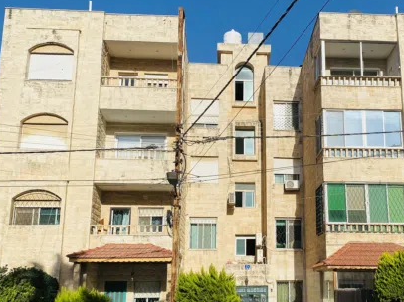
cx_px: 259
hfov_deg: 45.3
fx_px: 478
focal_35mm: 41
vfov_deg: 34.9
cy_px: 192
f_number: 1.8
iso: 32
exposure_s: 1/5025
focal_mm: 4.25
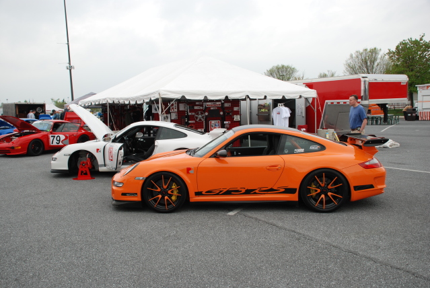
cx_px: 215
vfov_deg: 40.1
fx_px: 395
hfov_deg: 57.2
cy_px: 144
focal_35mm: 33
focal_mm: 22
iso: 100
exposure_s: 1/125
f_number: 5.6
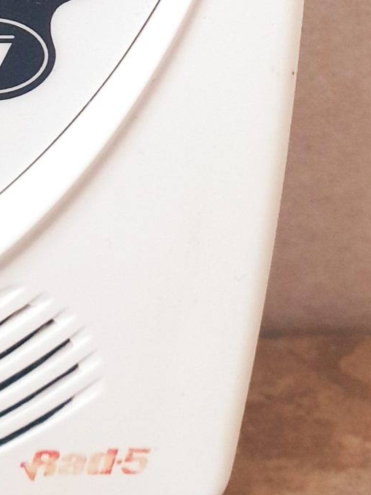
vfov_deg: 17.8
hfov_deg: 14.9
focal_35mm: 98
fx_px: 1401
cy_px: -256
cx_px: 9
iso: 320
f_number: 2.4
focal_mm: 4.3
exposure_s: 1/50
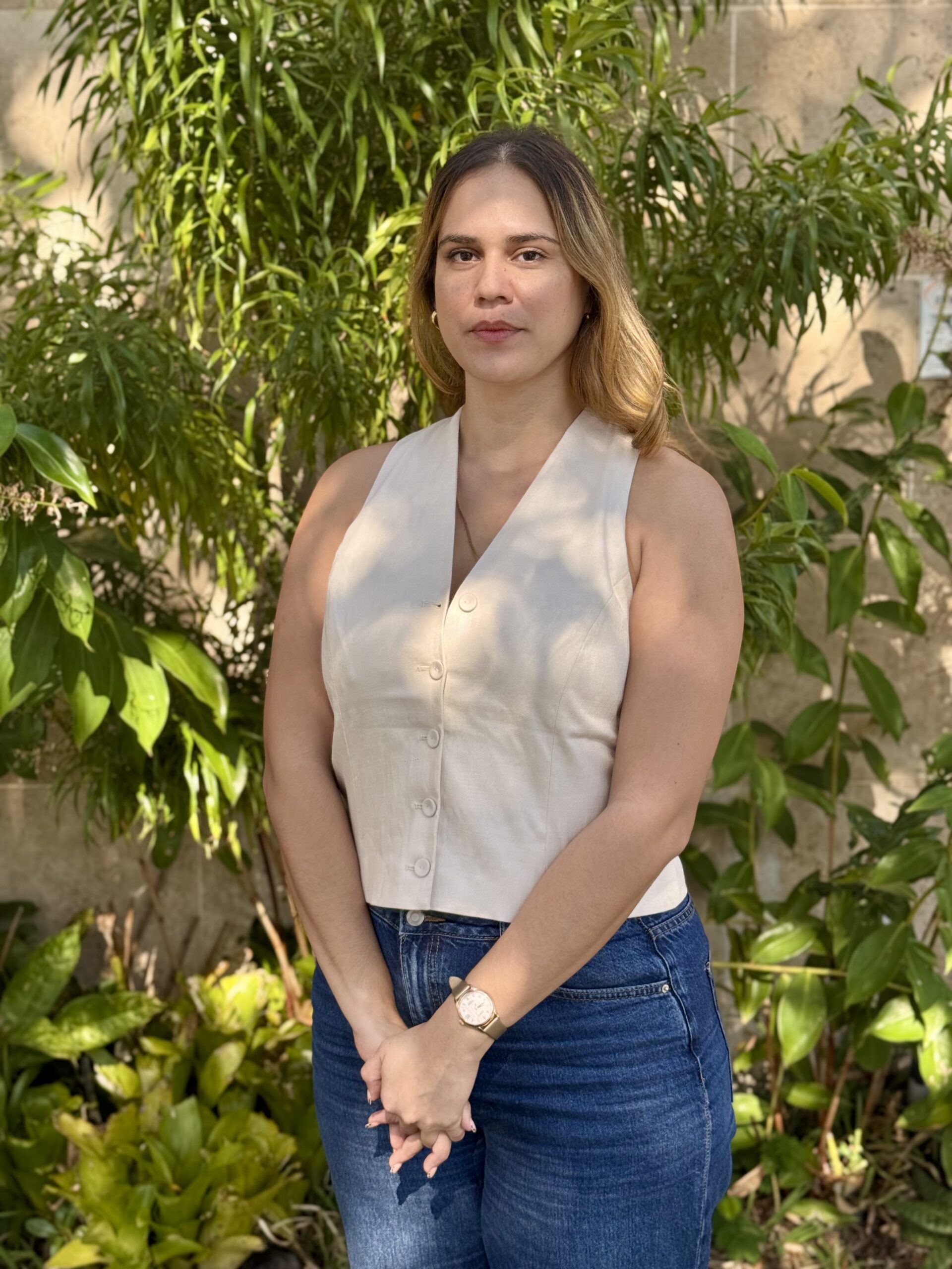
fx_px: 1760
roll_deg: +0.6
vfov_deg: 39.7
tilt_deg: -8.2
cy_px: 634
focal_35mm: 48
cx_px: 476
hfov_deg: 30.3
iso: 64
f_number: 1.78
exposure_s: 1/439
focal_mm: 6.76
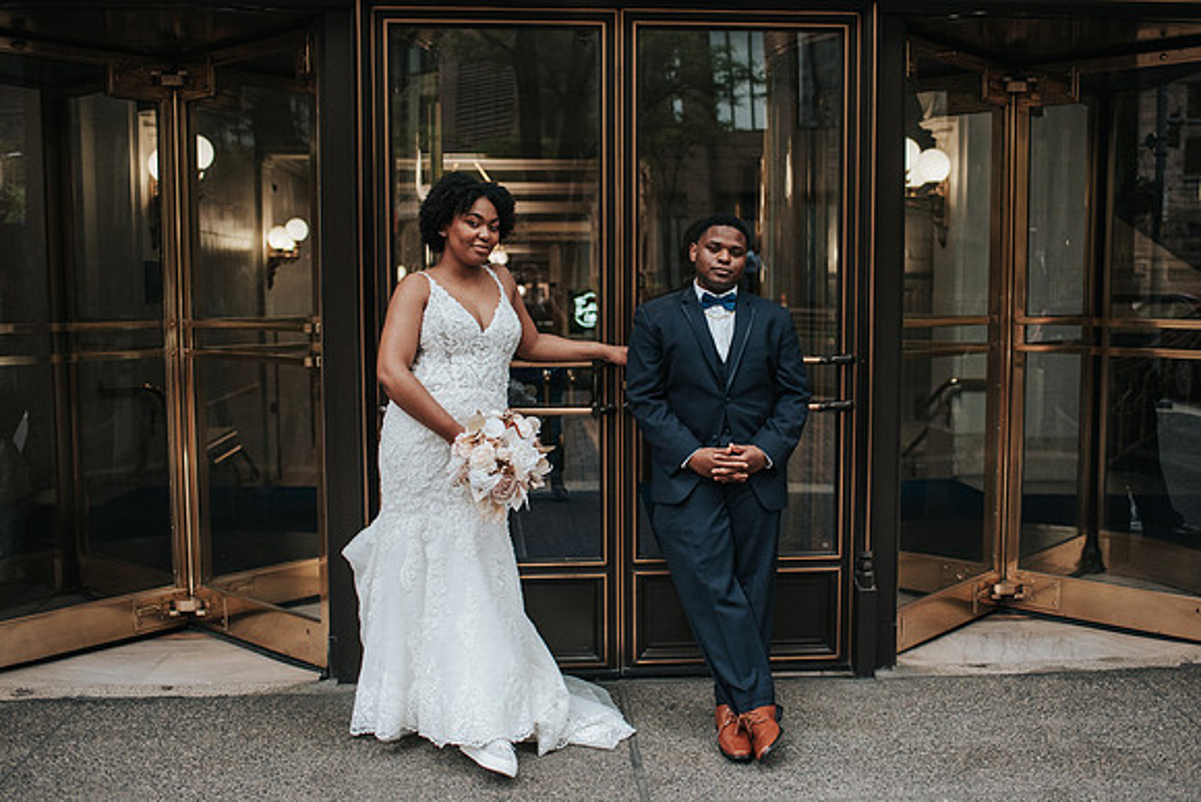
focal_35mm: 37
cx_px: 624
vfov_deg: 36.1
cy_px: 401
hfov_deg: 52.0
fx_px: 1230
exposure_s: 1/1250
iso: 1000
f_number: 2.8
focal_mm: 35
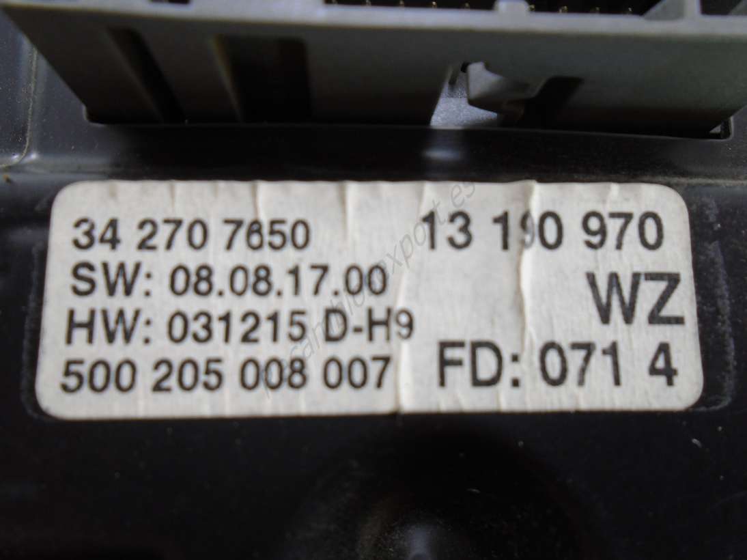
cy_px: 280
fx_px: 561
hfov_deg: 67.3
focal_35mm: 26
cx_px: 374
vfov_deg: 53.0
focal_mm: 4.6
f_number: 3.2
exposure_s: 1/50
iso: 100
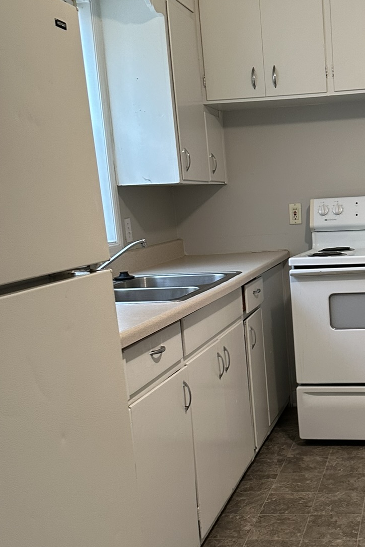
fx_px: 715
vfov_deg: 41.8
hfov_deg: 27.7
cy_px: 319
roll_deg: +2.5
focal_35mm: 47
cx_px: 318
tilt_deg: -9.3
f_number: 1.78
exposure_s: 1/60
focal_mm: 6.86
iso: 320
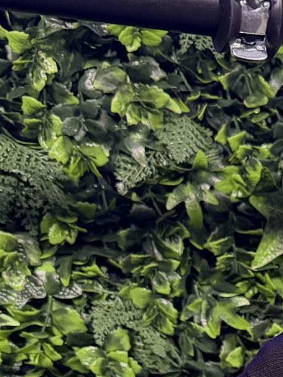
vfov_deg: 18.3
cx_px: 433
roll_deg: -1.3
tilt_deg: -6.2
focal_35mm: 100
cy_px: 488
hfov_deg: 13.8
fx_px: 1089
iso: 1000
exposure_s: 1/36
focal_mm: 6.76
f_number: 1.78
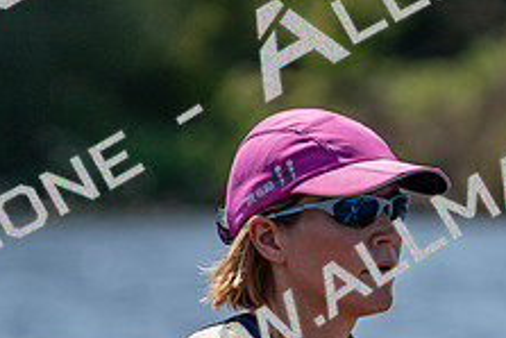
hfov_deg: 2.9
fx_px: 10140
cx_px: 381
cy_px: 434
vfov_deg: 1.9
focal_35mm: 721
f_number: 5.6
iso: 200
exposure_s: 1/2000
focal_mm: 277
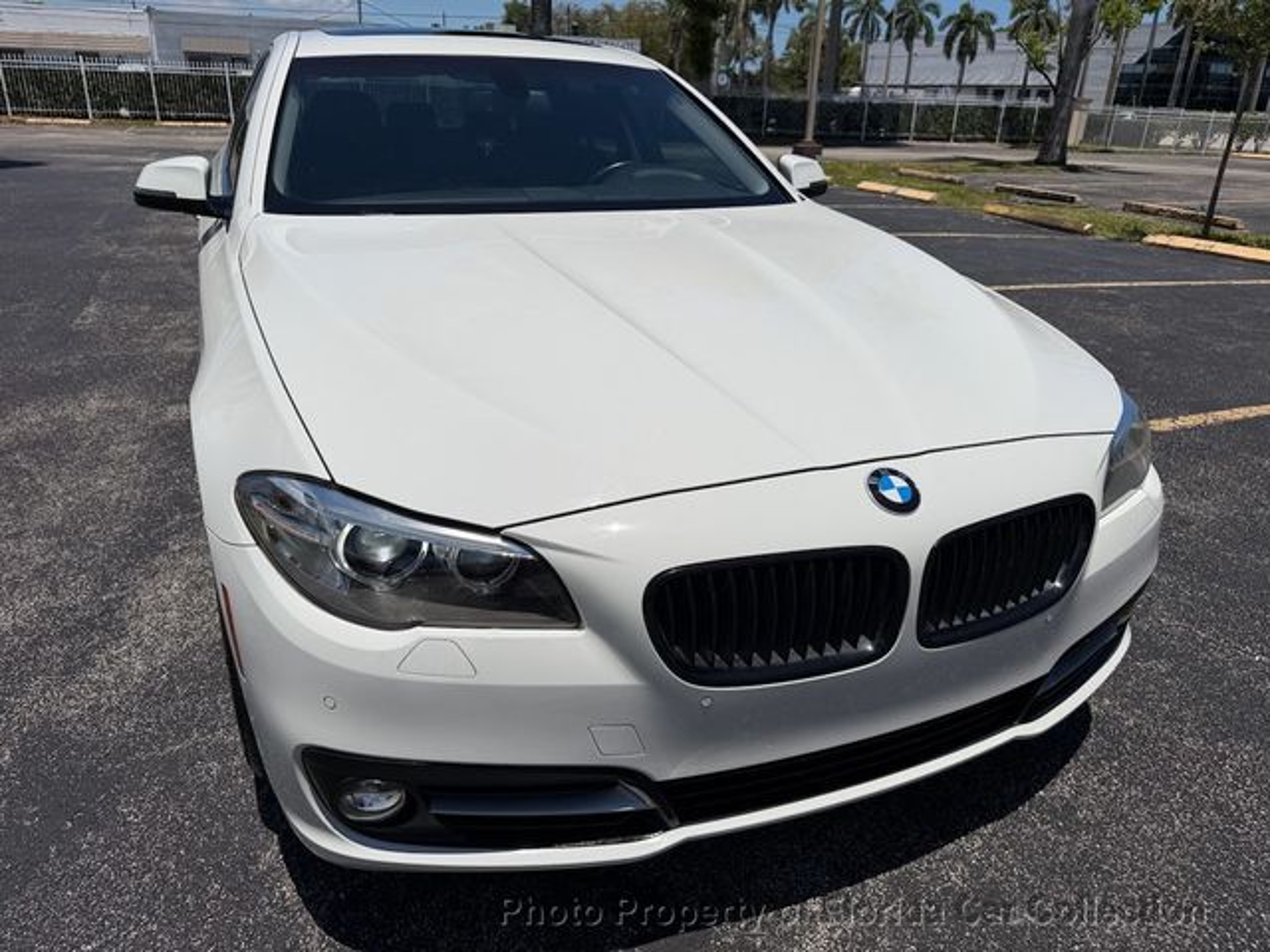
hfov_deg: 71.6
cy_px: 476
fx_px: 881
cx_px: 635
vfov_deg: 56.8
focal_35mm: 24
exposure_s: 1/17544
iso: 80
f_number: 1.78
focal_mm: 6.76
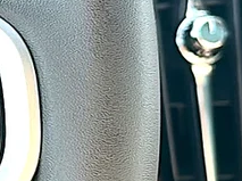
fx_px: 1103
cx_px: -141
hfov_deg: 11.9
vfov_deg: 9.4
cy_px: 84
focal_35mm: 158
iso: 100
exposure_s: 1/242
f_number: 1.78
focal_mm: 6.86
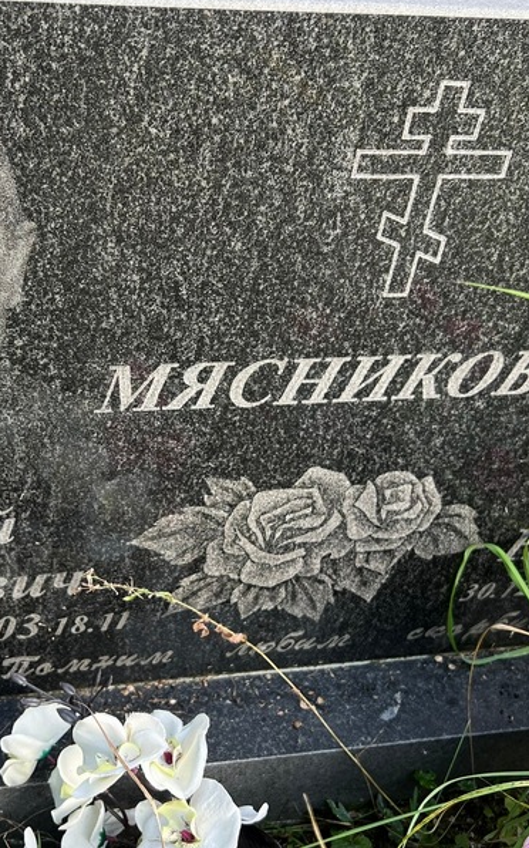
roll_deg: +3.7
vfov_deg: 52.8
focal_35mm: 37
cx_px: 151
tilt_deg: -39.2
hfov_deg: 33.9
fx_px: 854
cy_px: 423
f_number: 1.5
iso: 50
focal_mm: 5.7
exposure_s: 1/394
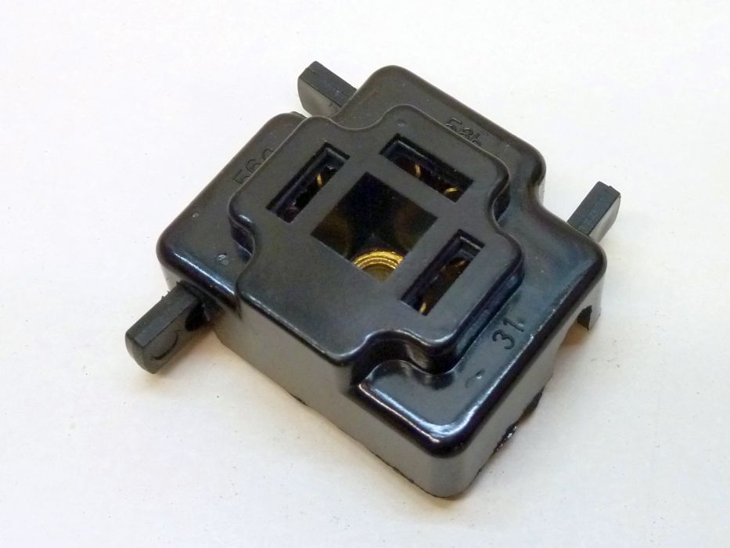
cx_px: 365
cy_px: 274
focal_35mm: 40
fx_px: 844
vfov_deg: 36.0
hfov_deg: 46.8
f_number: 3.6
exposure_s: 1/30
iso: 400
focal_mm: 6.5
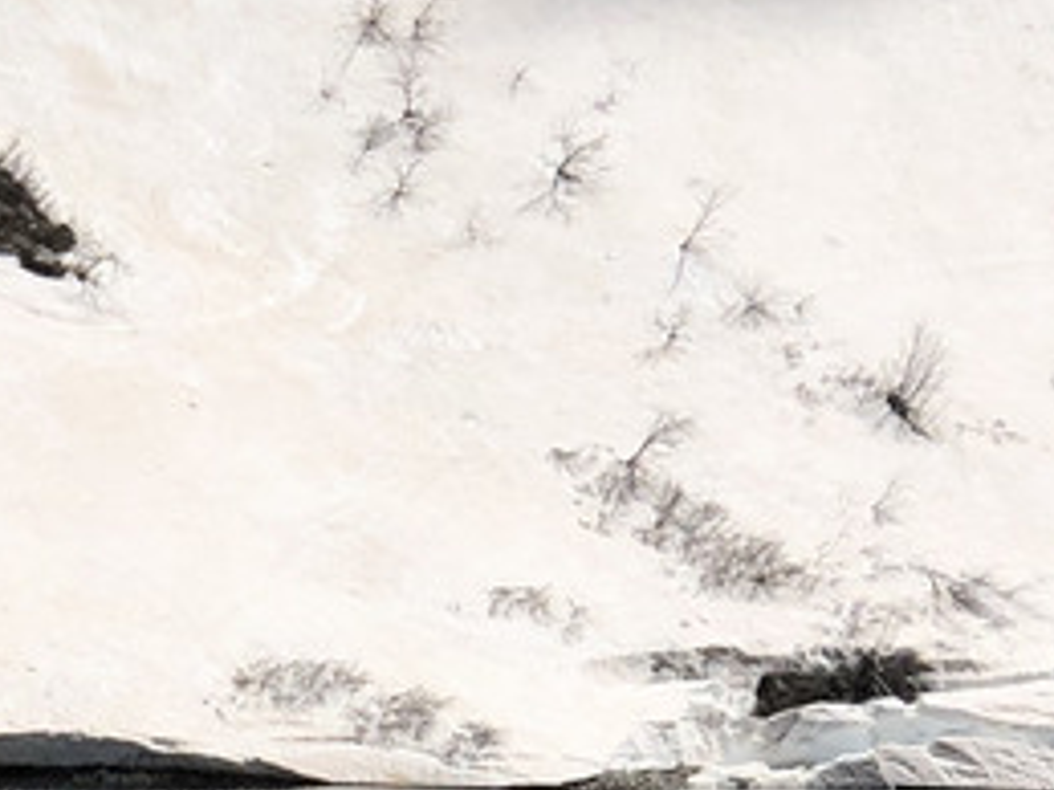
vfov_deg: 6.1
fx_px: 7335
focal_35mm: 241
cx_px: -252
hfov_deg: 8.1
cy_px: 847
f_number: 2.4
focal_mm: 6
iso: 16
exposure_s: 1/4367
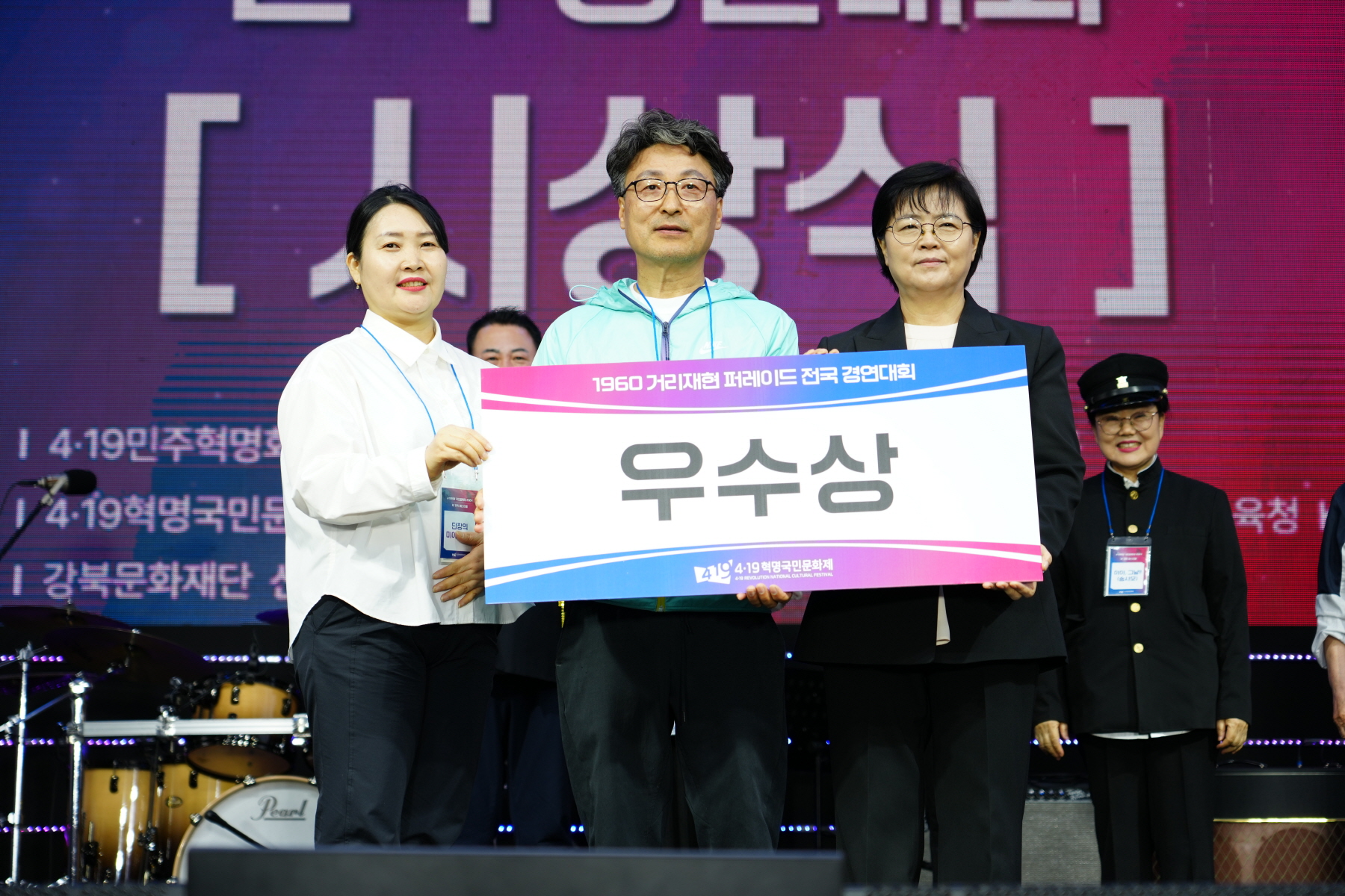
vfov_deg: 19.2
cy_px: 448
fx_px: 2652
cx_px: 672
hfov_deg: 28.5
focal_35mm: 71
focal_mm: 71
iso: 250
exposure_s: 1/200
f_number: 4
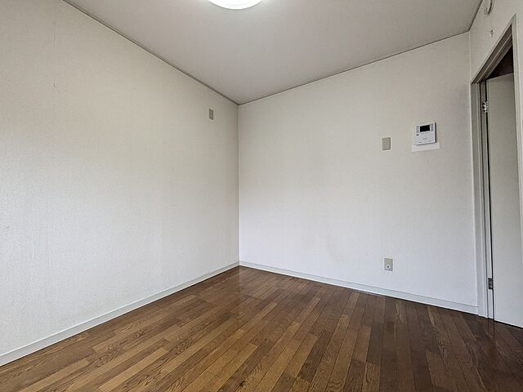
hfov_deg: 102.1
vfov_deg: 85.7
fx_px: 212
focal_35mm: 14
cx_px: 262
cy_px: 196
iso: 49
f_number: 2.2
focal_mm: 1.83
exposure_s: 1/202
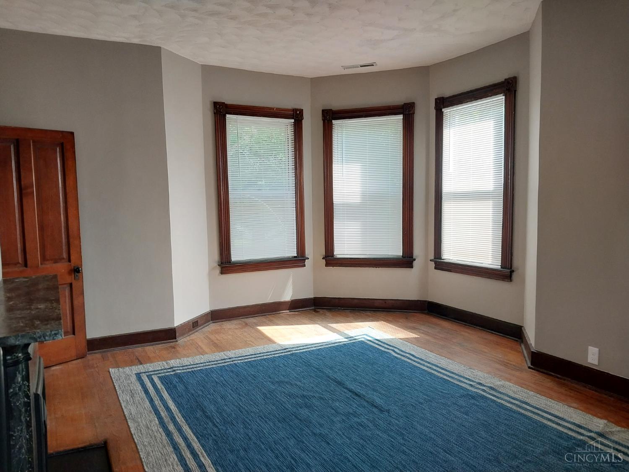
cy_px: 236
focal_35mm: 26
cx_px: 314
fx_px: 472
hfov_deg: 67.3
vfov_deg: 53.1
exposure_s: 1/60
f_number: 1.8
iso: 80
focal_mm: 4
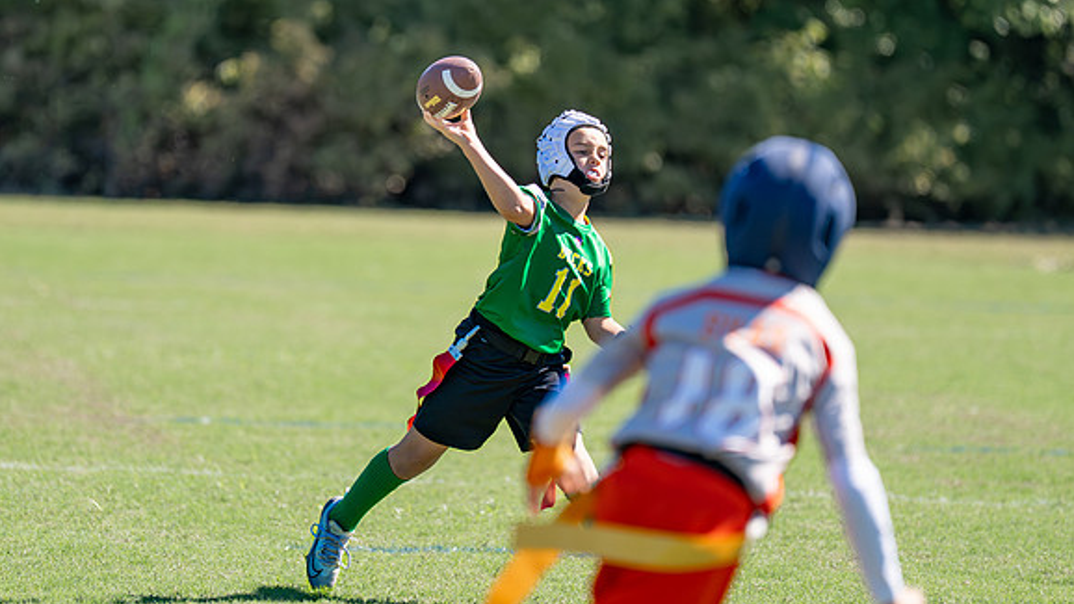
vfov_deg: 3.3
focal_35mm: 366
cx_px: 432
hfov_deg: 5.9
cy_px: 265
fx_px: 10422
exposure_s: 1/2000
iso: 200
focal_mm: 200
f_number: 2.8
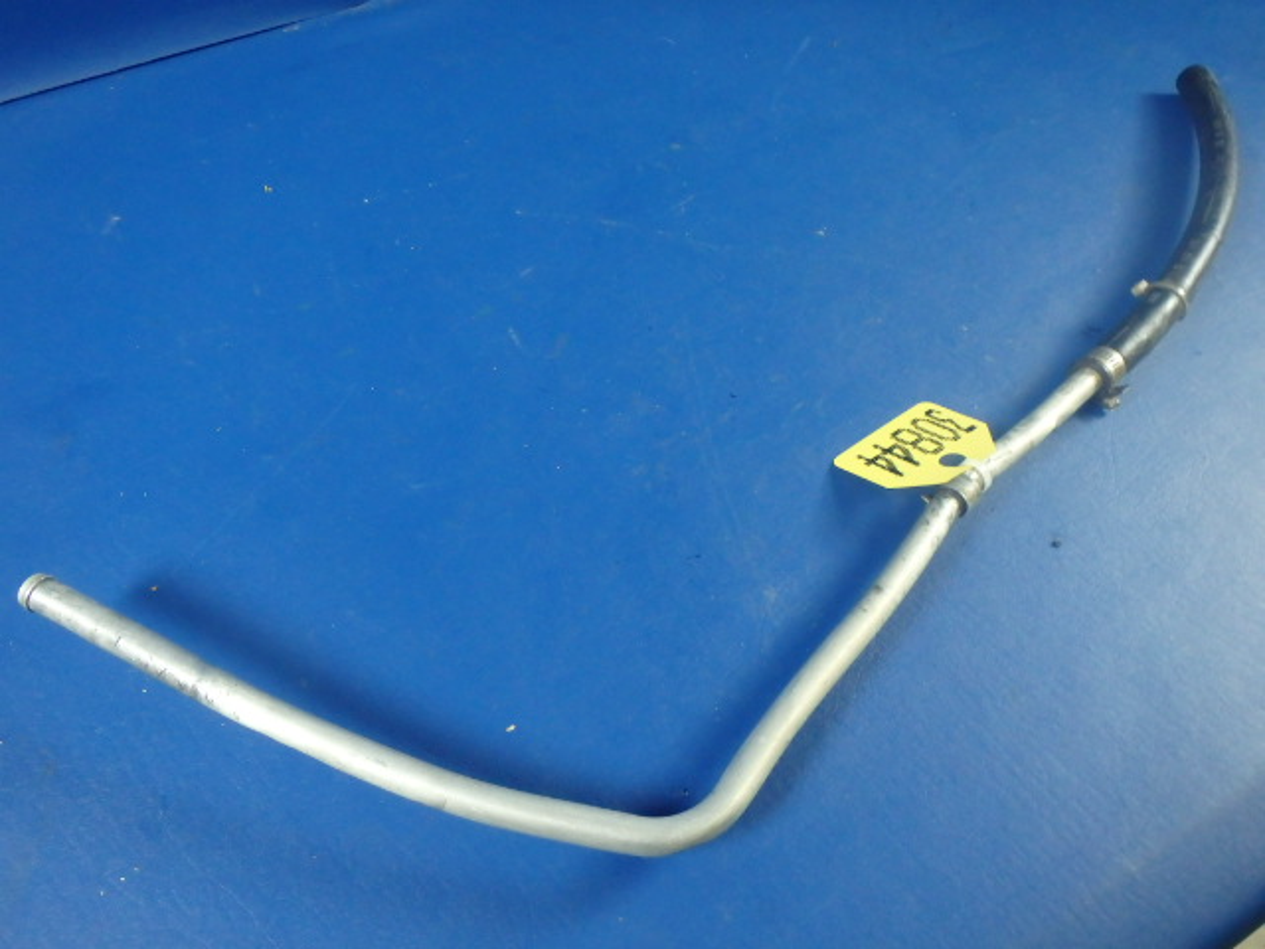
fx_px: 1023
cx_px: 632
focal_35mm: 28
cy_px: 474
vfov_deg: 49.7
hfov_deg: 63.4
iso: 640
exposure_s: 1/30
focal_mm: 5
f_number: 3.9
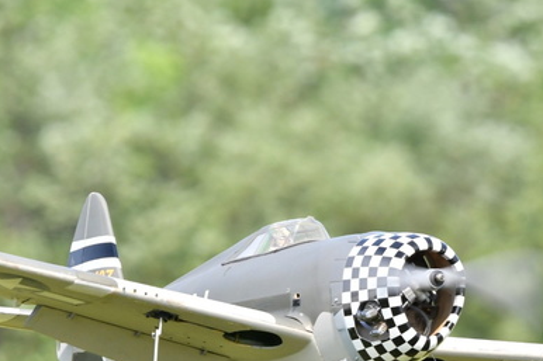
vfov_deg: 0.8
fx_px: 25539
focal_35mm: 1694
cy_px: 310
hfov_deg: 1.2
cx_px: 364
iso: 800
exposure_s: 1/640
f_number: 11
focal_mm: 550
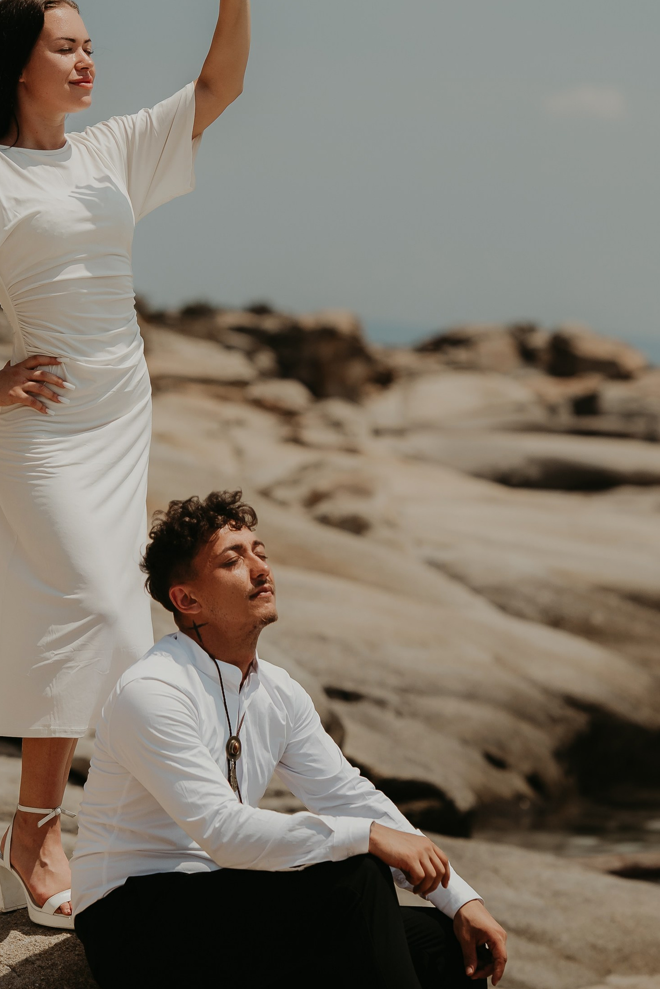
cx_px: 258
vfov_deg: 12.9
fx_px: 4371
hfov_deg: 8.6
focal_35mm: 159
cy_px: 251
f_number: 2.5
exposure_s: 1/8000
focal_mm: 85
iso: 250
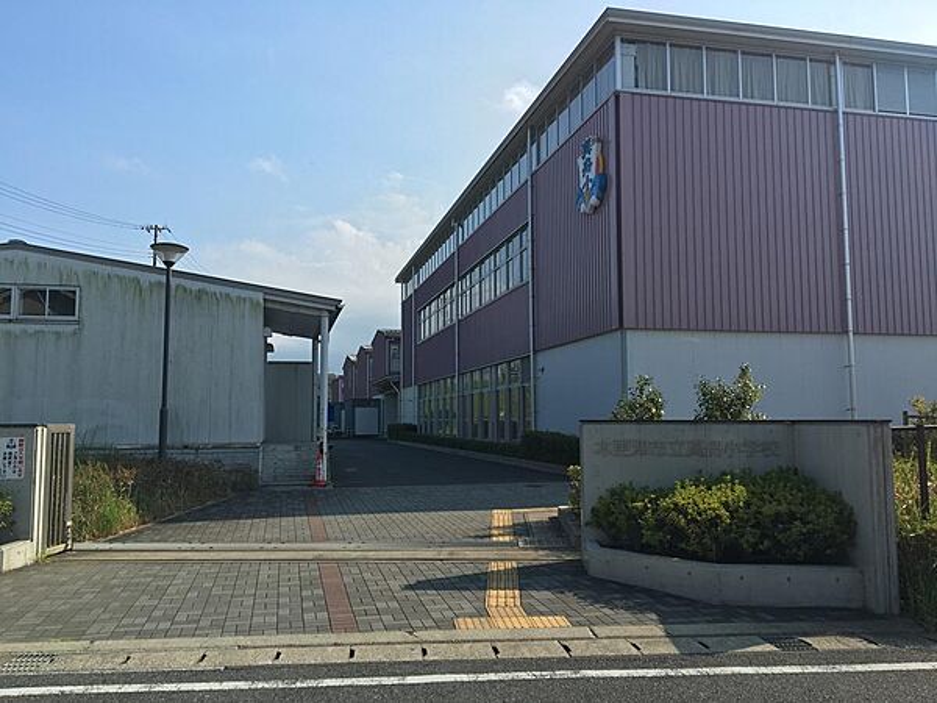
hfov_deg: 61.7
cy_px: 352
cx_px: 468
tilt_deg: +6.1
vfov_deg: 48.2
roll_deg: +0.5
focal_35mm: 29
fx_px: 785
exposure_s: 1/1350
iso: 25
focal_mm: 4.15
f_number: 2.2
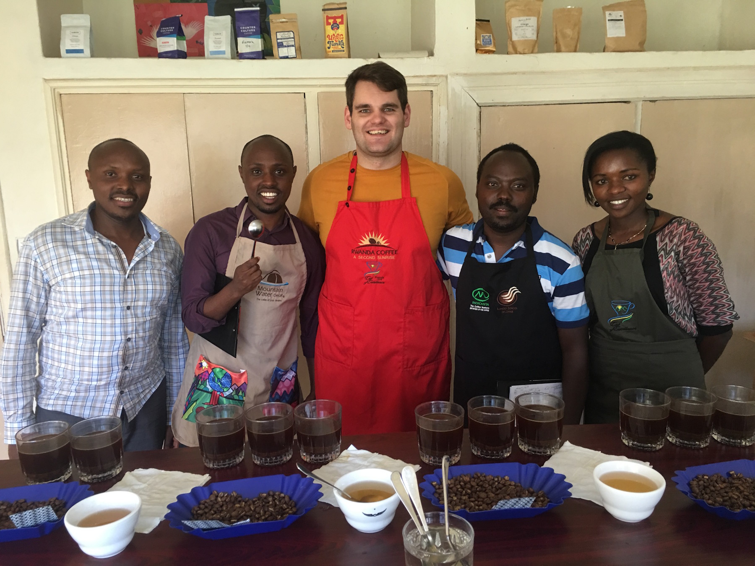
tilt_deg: -10.0
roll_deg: +2.7
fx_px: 633
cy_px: 283
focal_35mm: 29
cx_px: 378
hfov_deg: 61.7
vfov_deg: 48.2
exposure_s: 1/17
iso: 64
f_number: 2.2
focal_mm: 4.15
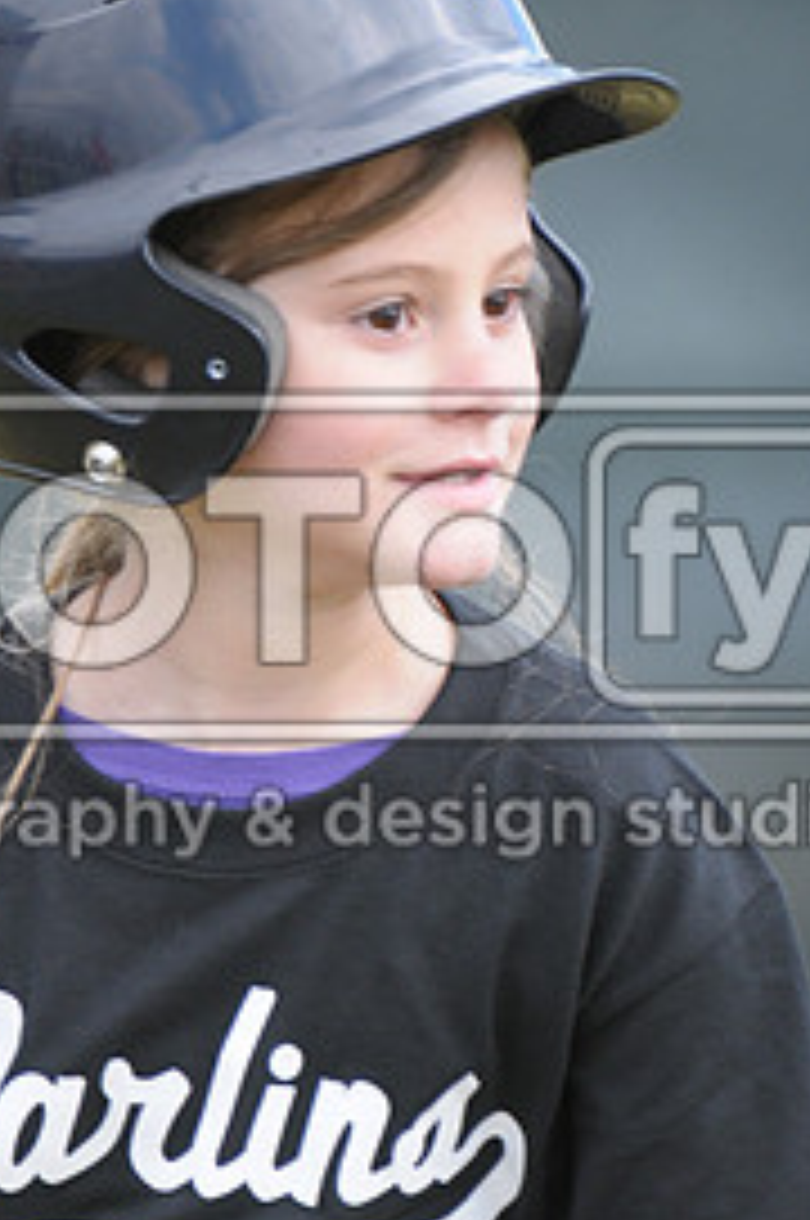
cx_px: 259
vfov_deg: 2.1
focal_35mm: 964
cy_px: 603
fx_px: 32616
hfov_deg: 1.4
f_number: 4
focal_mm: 300
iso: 400
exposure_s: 1/640
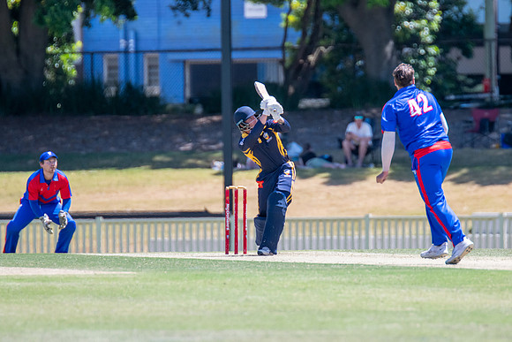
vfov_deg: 2.0
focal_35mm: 690
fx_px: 9809
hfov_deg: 3.0
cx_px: 287
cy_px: 156
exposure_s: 1/2000
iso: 800
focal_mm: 600
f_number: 5.6
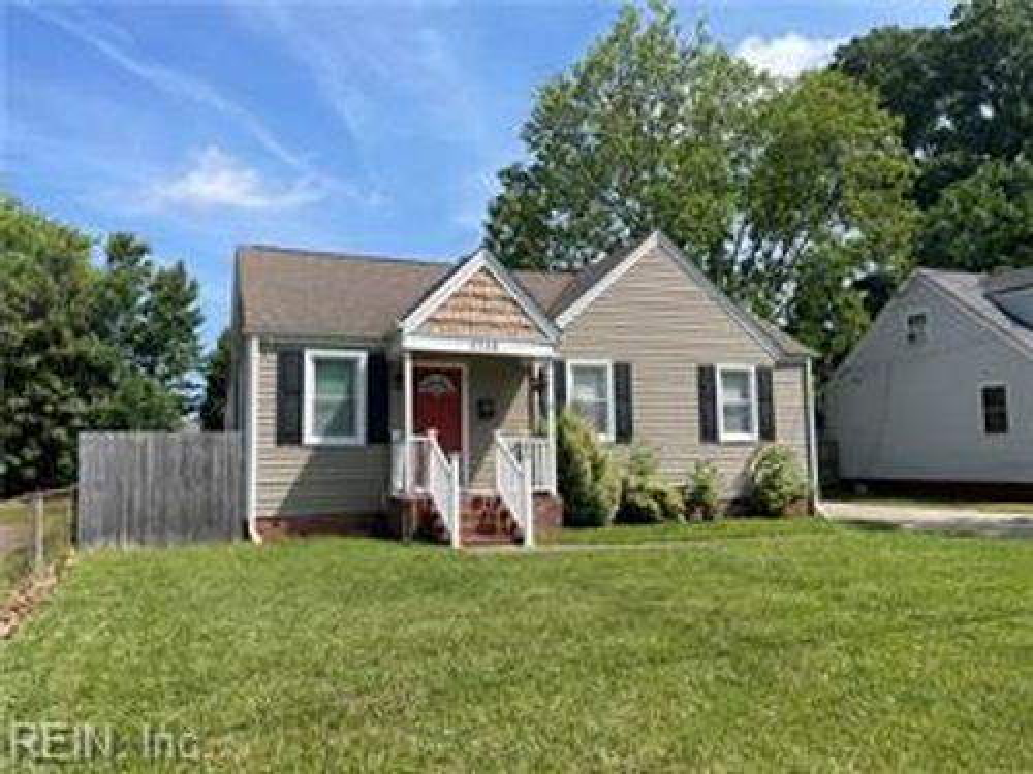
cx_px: 516
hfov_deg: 67.3
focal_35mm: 26
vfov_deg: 53.1
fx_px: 776
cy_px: 387
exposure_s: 1/3509
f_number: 1.6
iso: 32
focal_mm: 4.2
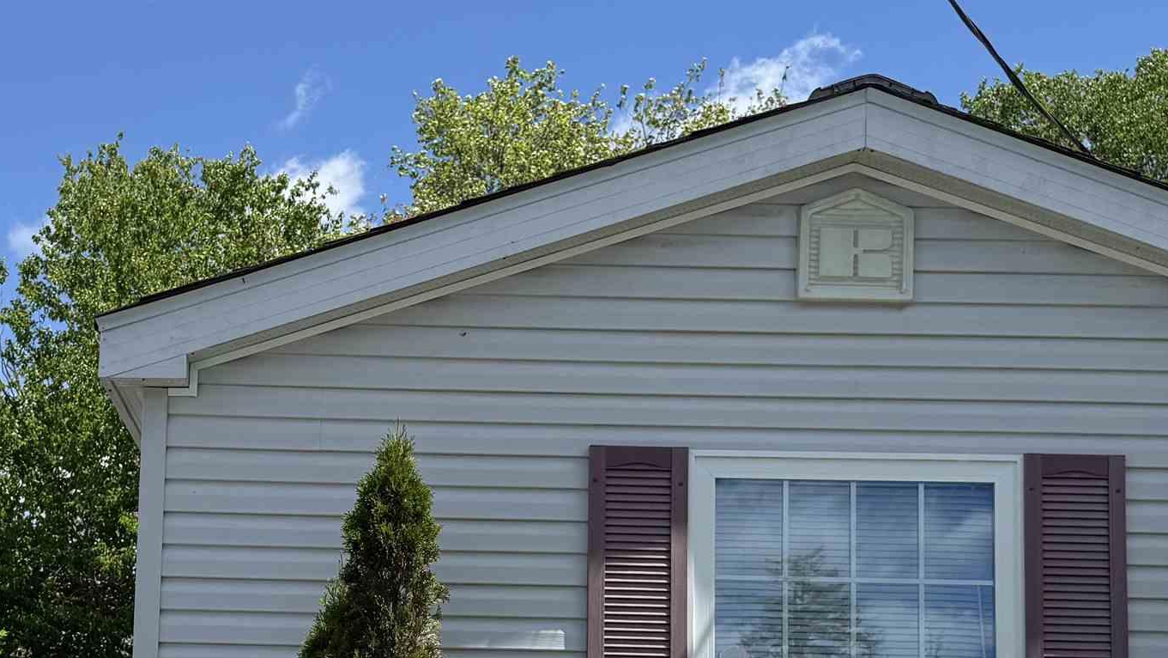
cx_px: 408
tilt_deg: +6.5
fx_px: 1828
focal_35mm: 59
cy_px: 673
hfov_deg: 35.2
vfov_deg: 19.7
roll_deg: -1.5
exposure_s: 1/3584
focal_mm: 6.76
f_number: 1.78
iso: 80
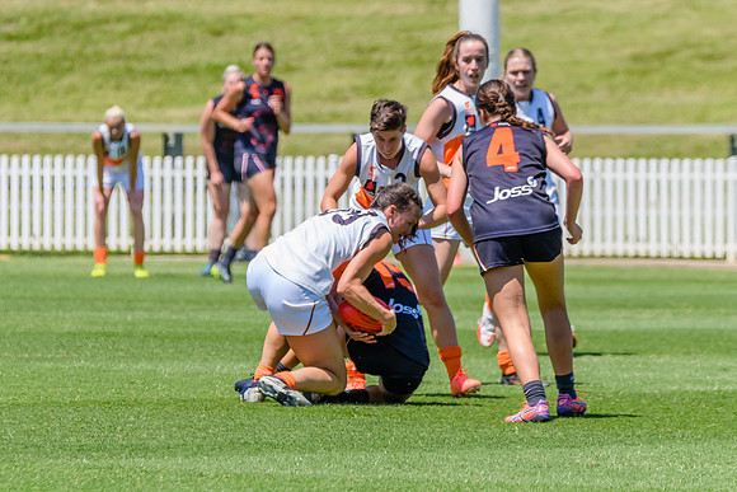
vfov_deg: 2.3
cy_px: 264
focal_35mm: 600
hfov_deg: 3.4
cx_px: 291
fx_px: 12285
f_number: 8
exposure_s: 1/2000
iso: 800
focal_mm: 360
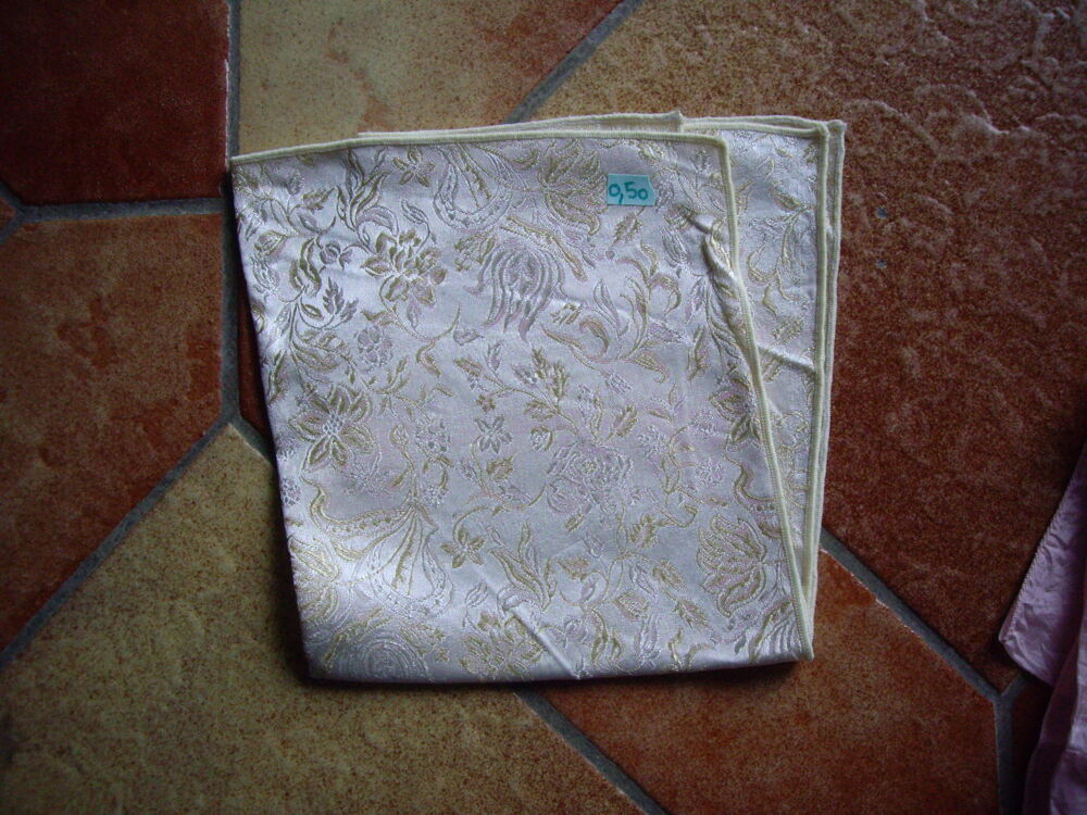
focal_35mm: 38
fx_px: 1193
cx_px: 544
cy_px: 408
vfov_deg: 37.7
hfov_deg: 49.0
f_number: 2.7
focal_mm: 6.2
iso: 200
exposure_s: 1/50
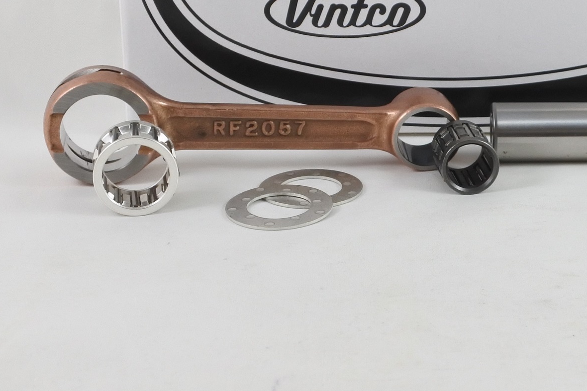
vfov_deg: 21.9
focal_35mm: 61
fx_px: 995
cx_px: 367
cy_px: 71
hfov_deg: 32.7
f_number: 4
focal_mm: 14
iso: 400
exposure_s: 1/160
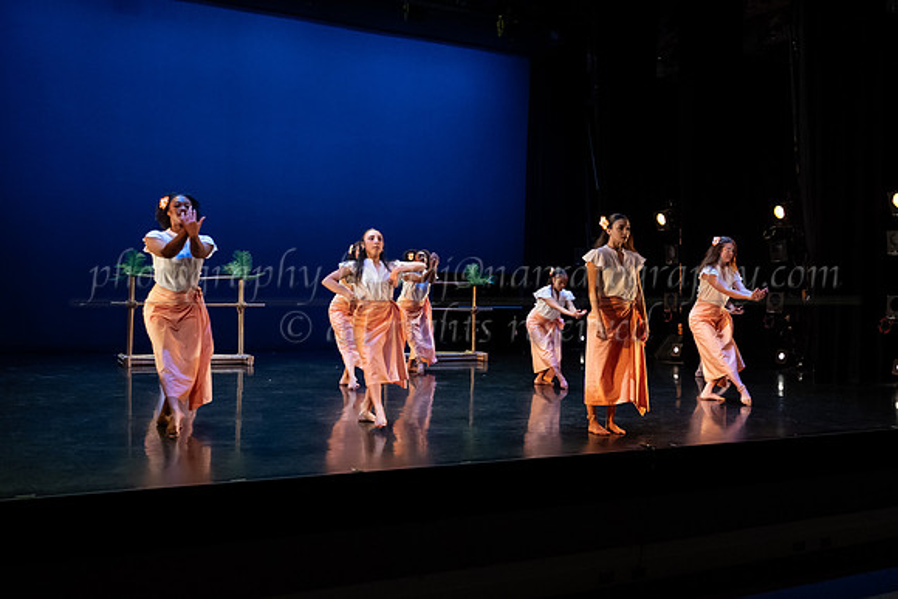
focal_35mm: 37
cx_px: 530
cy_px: 300
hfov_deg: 51.0
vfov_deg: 35.5
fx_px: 936
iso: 4000
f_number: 3.2
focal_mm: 28
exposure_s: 1/400
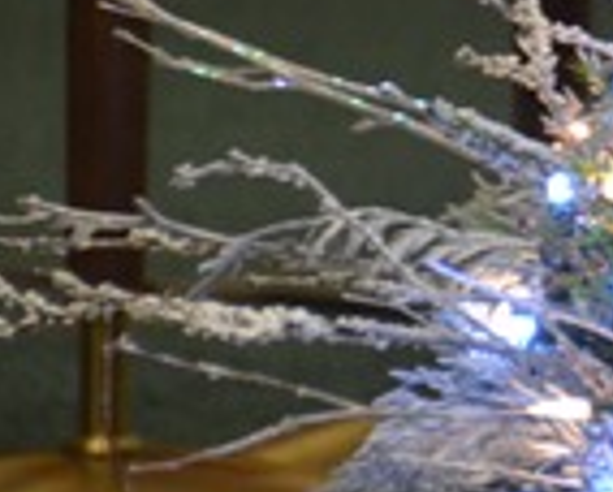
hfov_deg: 2.3
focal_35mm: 855
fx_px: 15535
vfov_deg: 1.8
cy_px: -164
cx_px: 1269
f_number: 5.6
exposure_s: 1/40
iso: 1600
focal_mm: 135
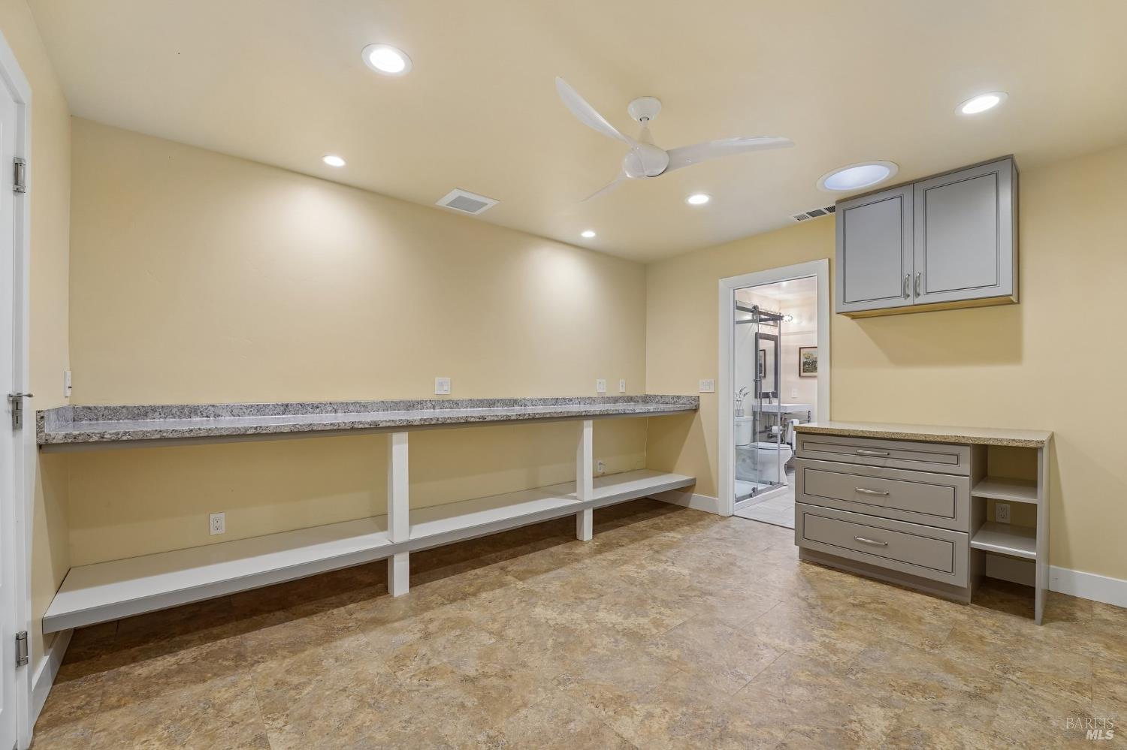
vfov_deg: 81.2
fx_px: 438
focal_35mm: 14
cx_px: 564
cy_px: 375
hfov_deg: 104.3
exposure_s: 1/40
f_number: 8
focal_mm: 14
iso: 640
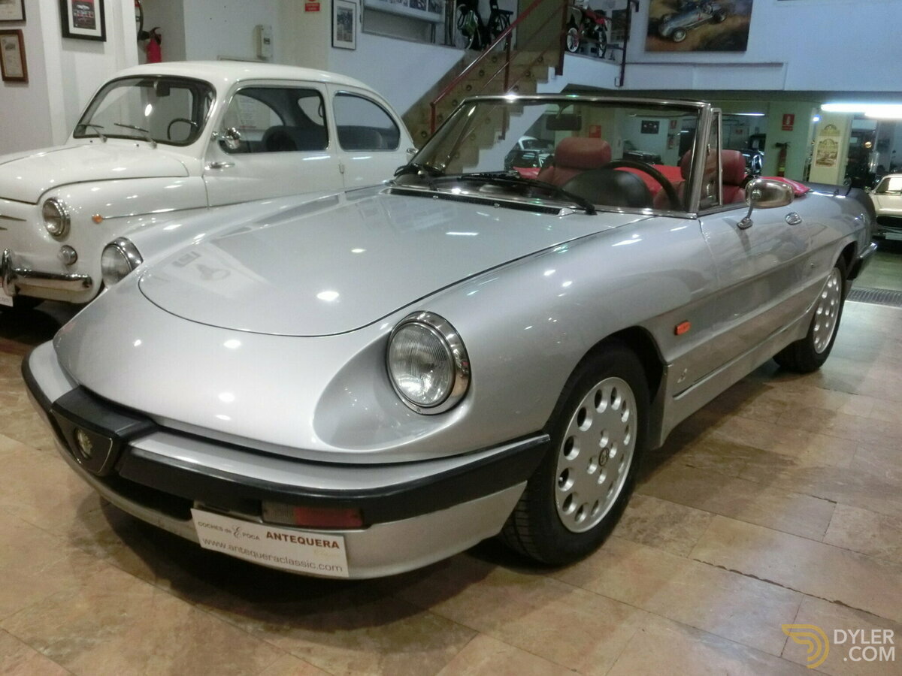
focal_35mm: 30
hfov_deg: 60.0
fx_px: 782
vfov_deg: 46.8
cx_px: 451
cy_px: 338
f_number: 3.5
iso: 800
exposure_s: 1/60
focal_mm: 5.36
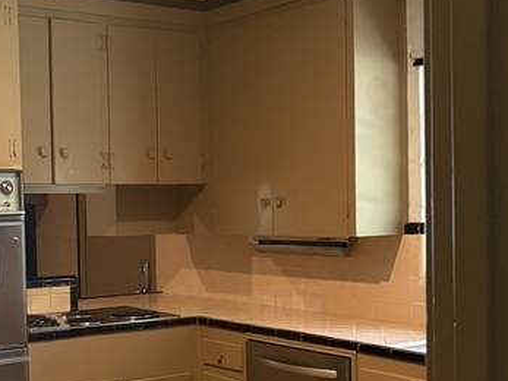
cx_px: 102
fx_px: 704
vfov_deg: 30.2
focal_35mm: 48
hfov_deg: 38.2
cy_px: 224
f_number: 1.6
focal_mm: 5.96
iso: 500
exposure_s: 1/60
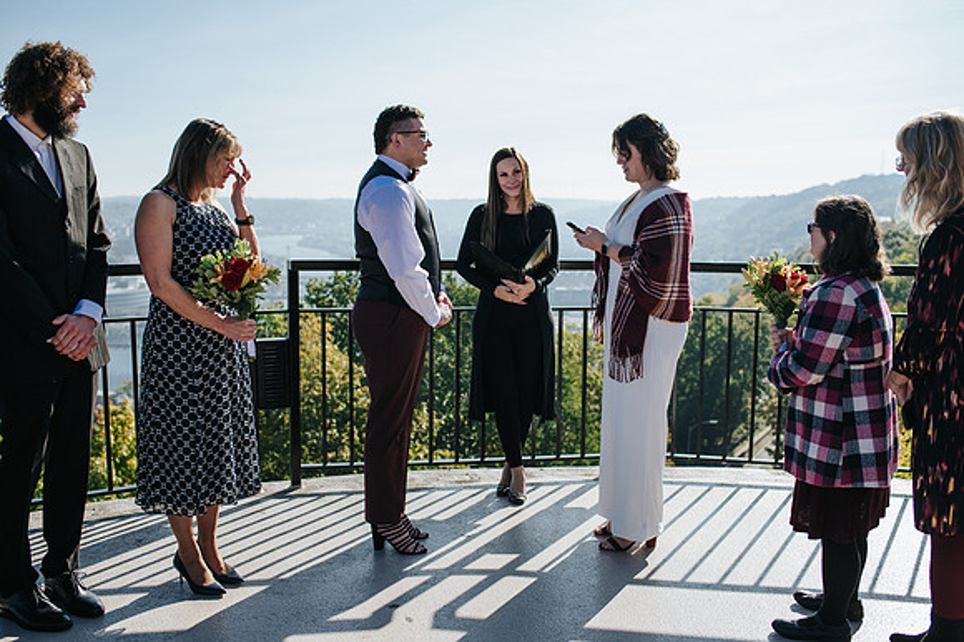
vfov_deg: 37.4
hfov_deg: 53.9
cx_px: 482
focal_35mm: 35
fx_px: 948
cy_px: 321
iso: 100
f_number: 3.2
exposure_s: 1/1000
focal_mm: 35
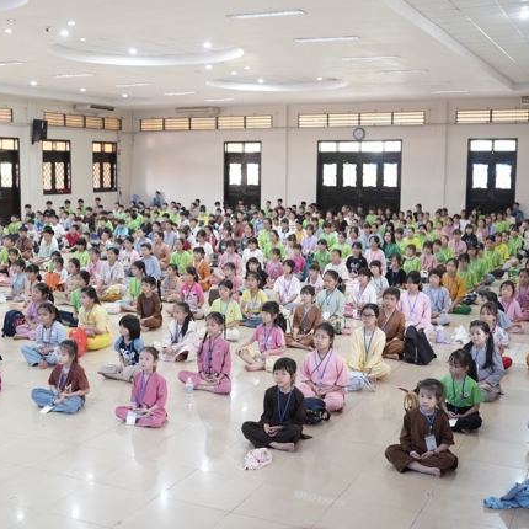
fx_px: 778
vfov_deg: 37.6
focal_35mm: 45
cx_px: 230
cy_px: 264
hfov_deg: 37.5
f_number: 2.8
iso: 4000
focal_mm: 35
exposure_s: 1/200
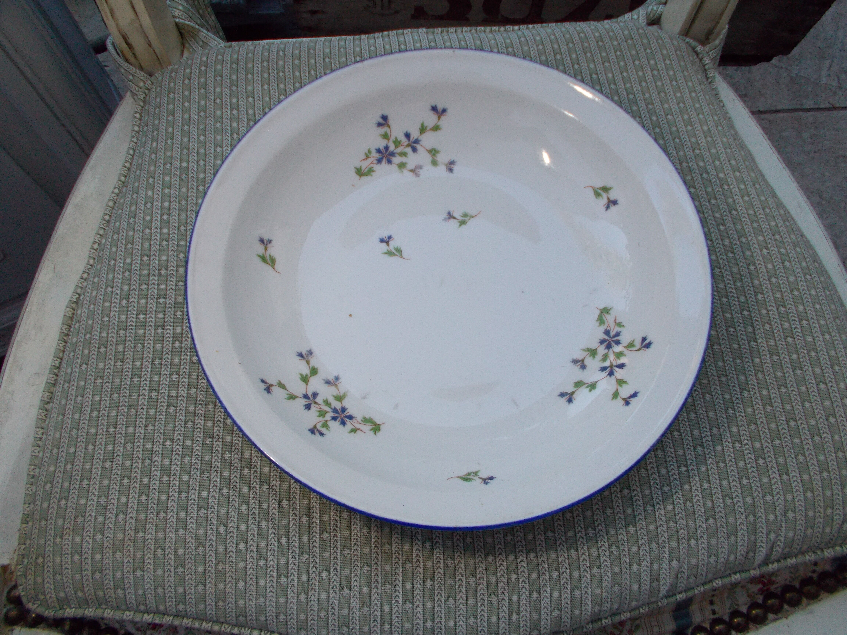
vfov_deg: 46.8
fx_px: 734
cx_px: 424
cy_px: 318
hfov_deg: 60.0
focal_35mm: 30
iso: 250
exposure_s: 1/250
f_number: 3.4
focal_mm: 5.3
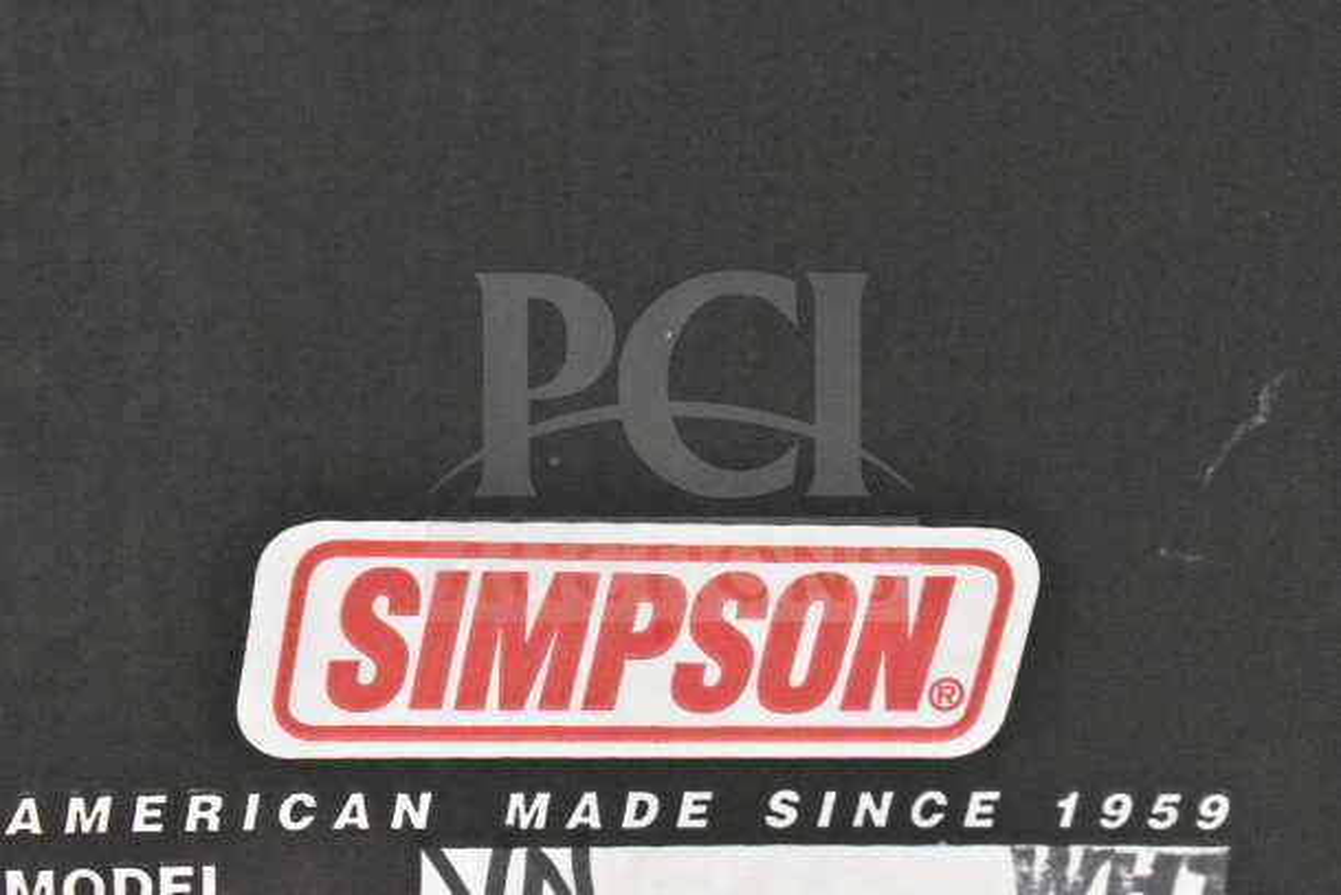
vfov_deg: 16.6
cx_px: 670
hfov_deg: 24.6
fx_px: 3074
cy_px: 448
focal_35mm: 82
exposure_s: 1/100
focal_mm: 55
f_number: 5.6
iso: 22800
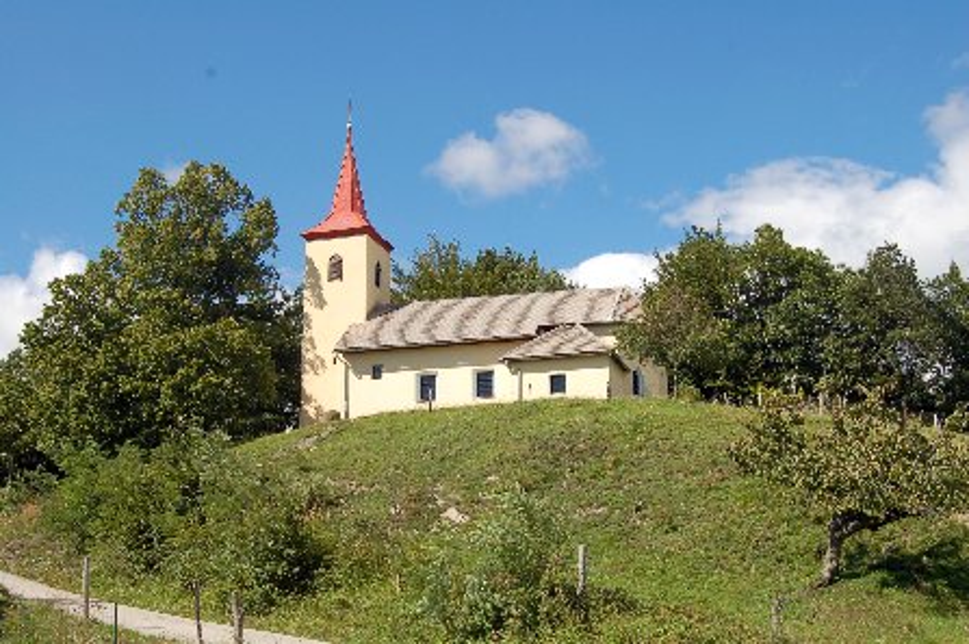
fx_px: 1291
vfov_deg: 28.0
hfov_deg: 41.2
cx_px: 484
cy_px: 322
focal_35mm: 48
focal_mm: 32
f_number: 9
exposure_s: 1/320
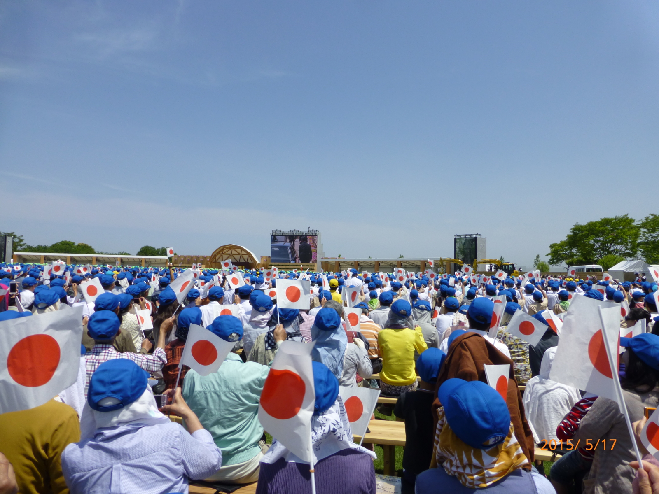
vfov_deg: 56.8
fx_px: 457
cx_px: 330
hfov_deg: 71.6
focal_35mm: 24
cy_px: 247
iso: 100
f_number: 4
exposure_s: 1/1600
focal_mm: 4.3
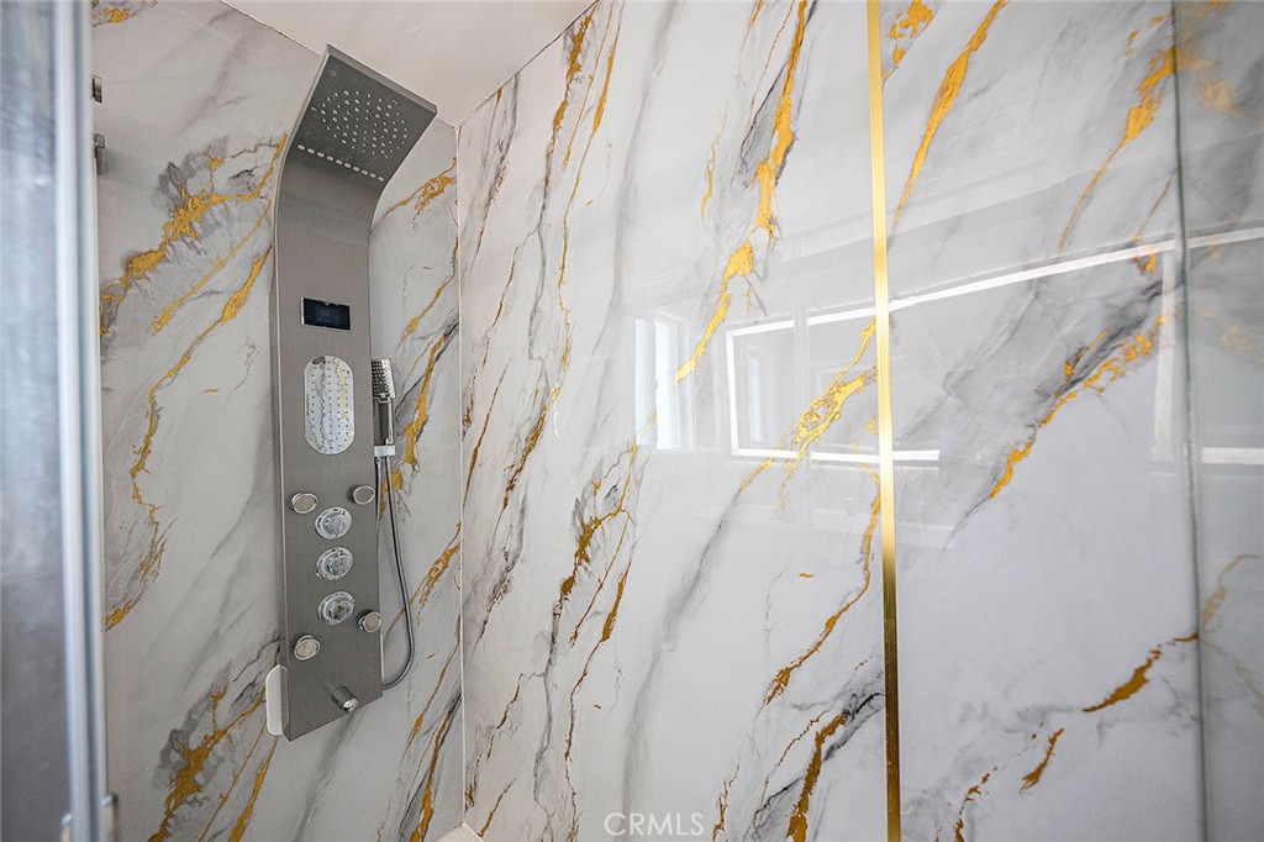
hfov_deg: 112.6
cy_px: 421
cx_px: 632
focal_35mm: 12
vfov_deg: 90.0
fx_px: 421
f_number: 4
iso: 800
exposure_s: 1/100
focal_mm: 12
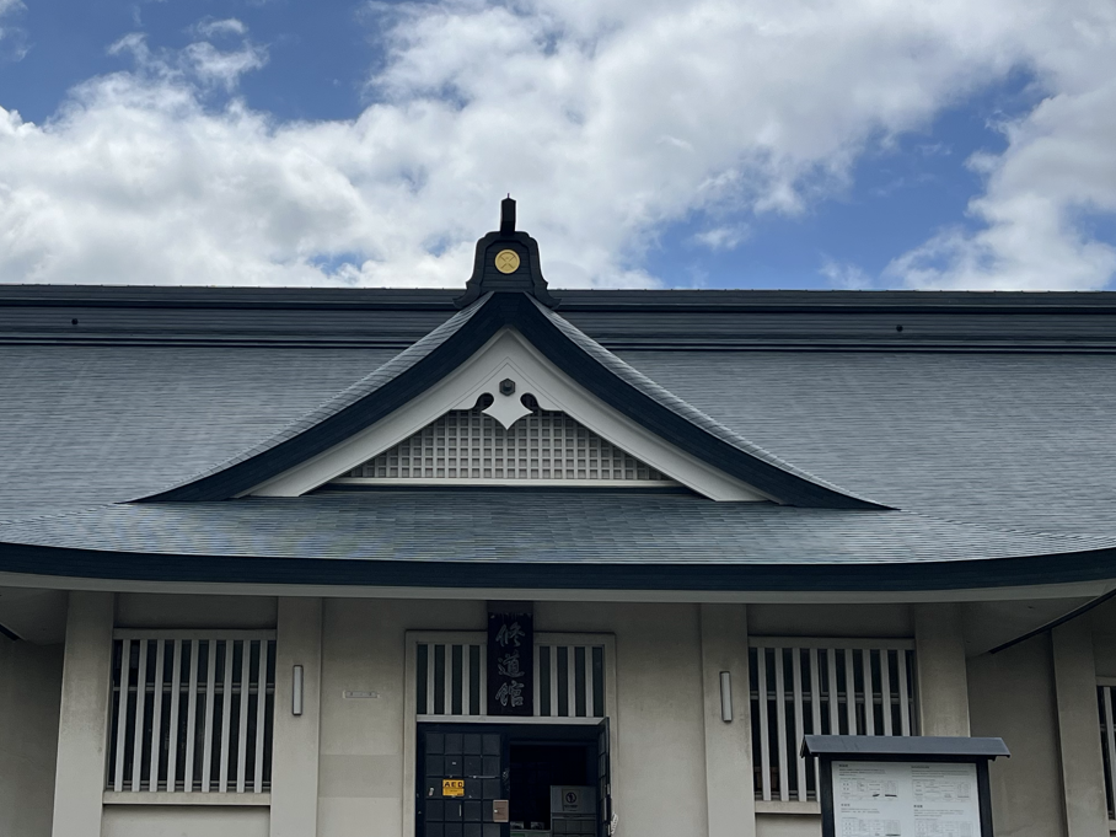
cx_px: 391
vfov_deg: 26.6
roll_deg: -1.7
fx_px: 1773
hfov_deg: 34.7
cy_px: 429
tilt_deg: +15.0
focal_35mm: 55
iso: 50
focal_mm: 5.1
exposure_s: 1/9091
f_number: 1.6
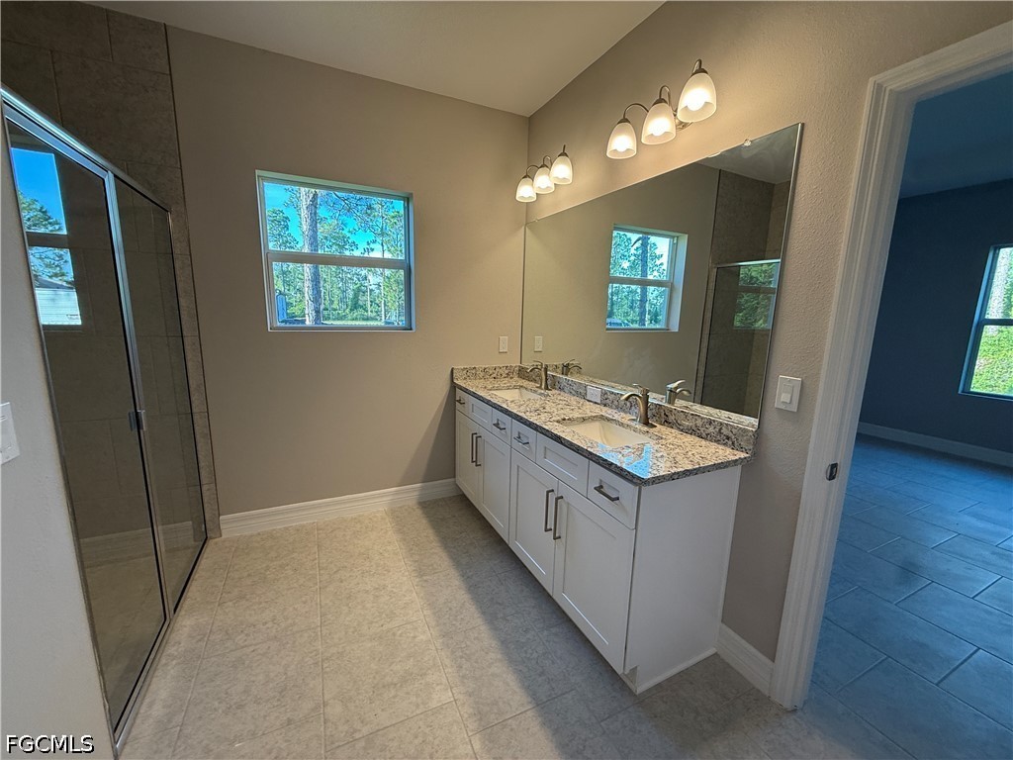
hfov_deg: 102.1
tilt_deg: -8.4
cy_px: 380
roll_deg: -0.8
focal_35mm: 14
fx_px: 410
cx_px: 506
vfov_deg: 85.7
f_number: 2.2
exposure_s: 1/120
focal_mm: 2.22
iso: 100
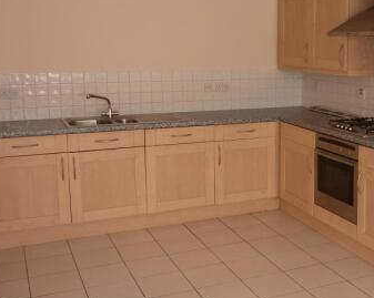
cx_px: 271
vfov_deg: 30.8
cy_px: 130
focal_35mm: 49
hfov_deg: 37.3
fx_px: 542
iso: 100
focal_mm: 4.7
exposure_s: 1/30
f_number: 3.4
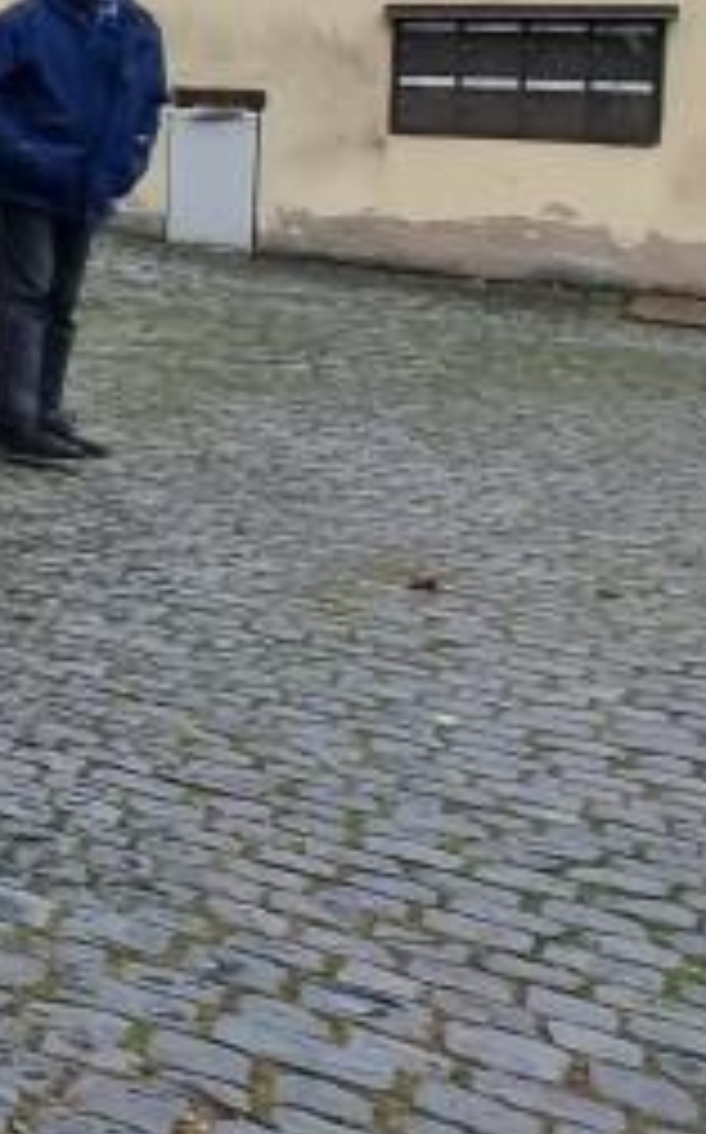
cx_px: -1425
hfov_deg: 11.4
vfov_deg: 33.9
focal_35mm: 56
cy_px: 63
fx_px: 1728
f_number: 2.2
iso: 50
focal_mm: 2.2
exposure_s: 1/250
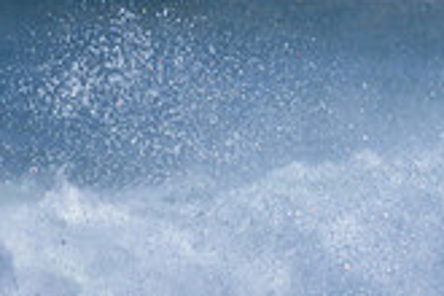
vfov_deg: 0.5
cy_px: 405
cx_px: 474
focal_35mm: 2808
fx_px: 34629
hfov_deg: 0.7
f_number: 11
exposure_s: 1/2000
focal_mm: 800
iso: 900
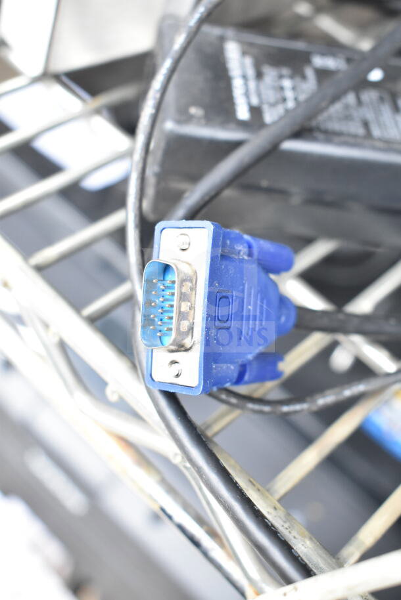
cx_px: 200
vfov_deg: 41.1
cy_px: 300
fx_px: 801
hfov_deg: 28.1
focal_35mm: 48
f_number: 5.6
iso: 1600
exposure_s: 1/125
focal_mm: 32
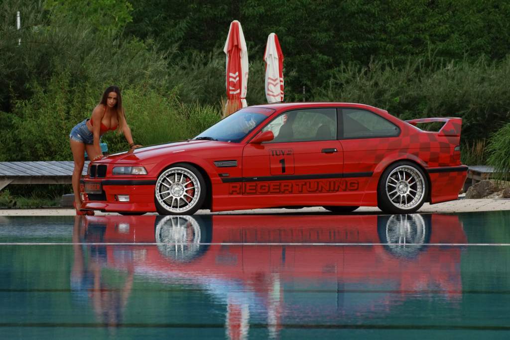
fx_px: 2550
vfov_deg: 7.6
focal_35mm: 180
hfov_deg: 11.4
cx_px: 255
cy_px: 170
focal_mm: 120
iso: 1000
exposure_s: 1/400
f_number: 8
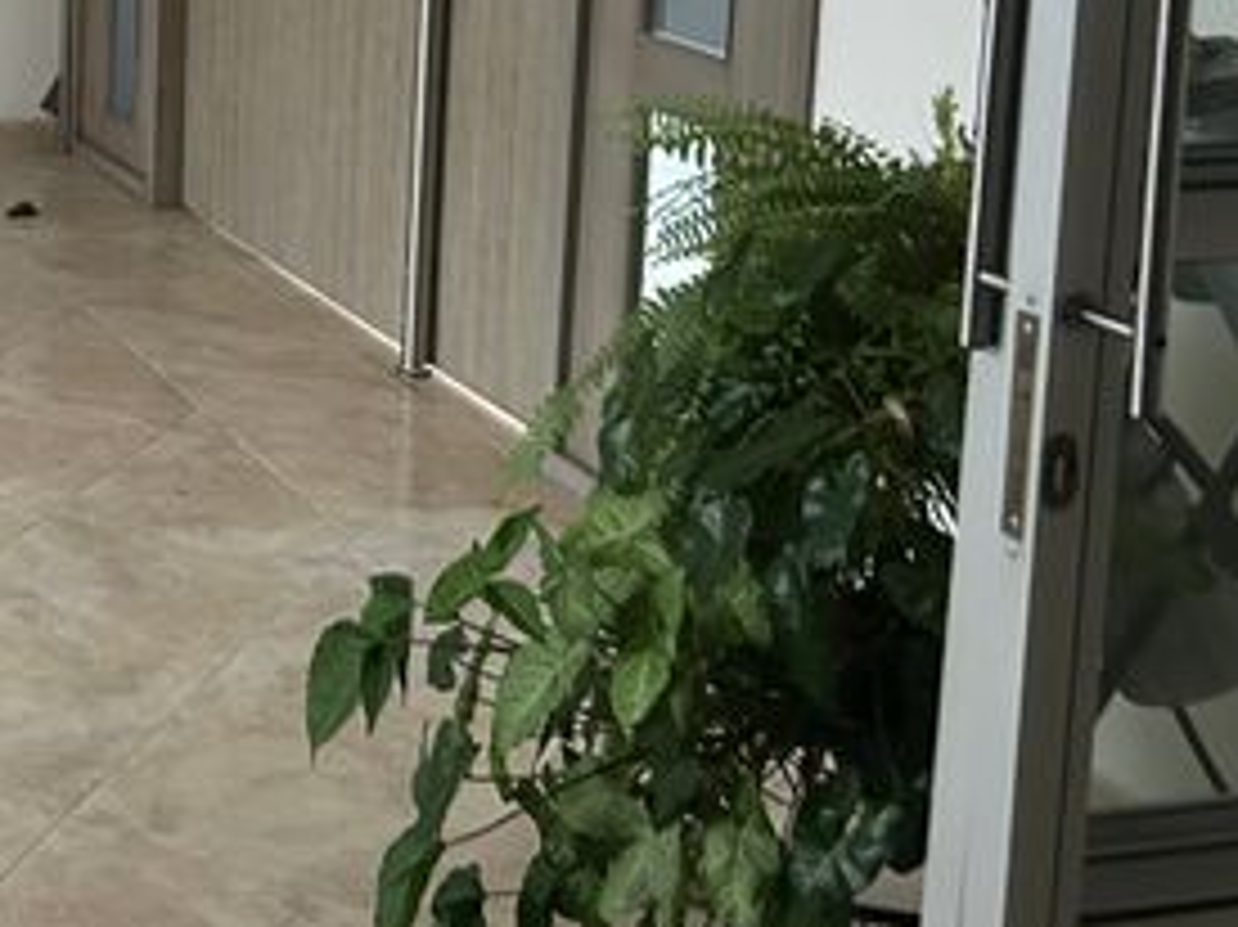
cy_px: -76
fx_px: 2252
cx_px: -241
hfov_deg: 27.2
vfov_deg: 22.1
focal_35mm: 63
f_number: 1.5
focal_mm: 5.7
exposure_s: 1/44
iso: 500
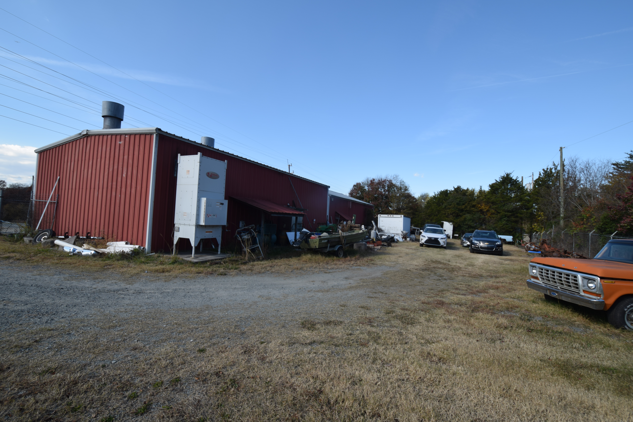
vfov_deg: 77.3
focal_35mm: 15
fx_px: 264
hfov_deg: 100.4
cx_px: 316
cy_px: 211
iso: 100
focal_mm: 10
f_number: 7.1
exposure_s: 1/200
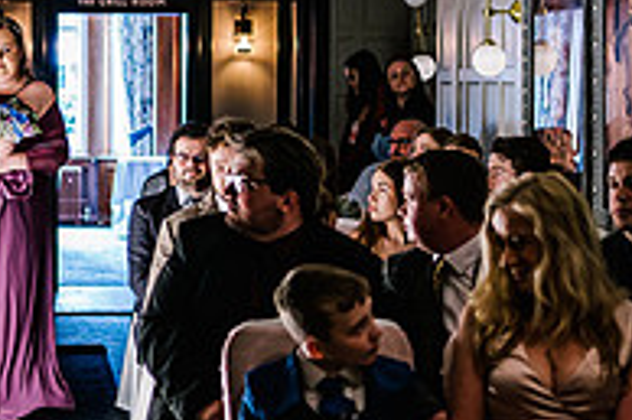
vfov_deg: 12.5
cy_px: 171
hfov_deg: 18.2
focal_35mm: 109
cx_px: -29
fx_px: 1912
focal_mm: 35
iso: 1000
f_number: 1.6
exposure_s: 1/250
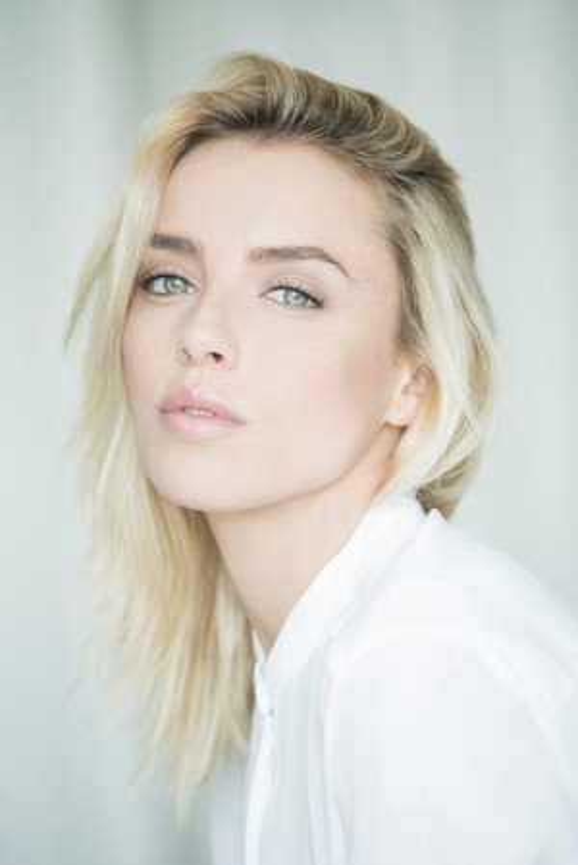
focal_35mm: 200
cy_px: 432
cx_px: 289
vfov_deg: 10.3
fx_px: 4809
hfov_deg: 6.9
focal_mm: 200
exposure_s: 1/400
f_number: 2.8
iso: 1600
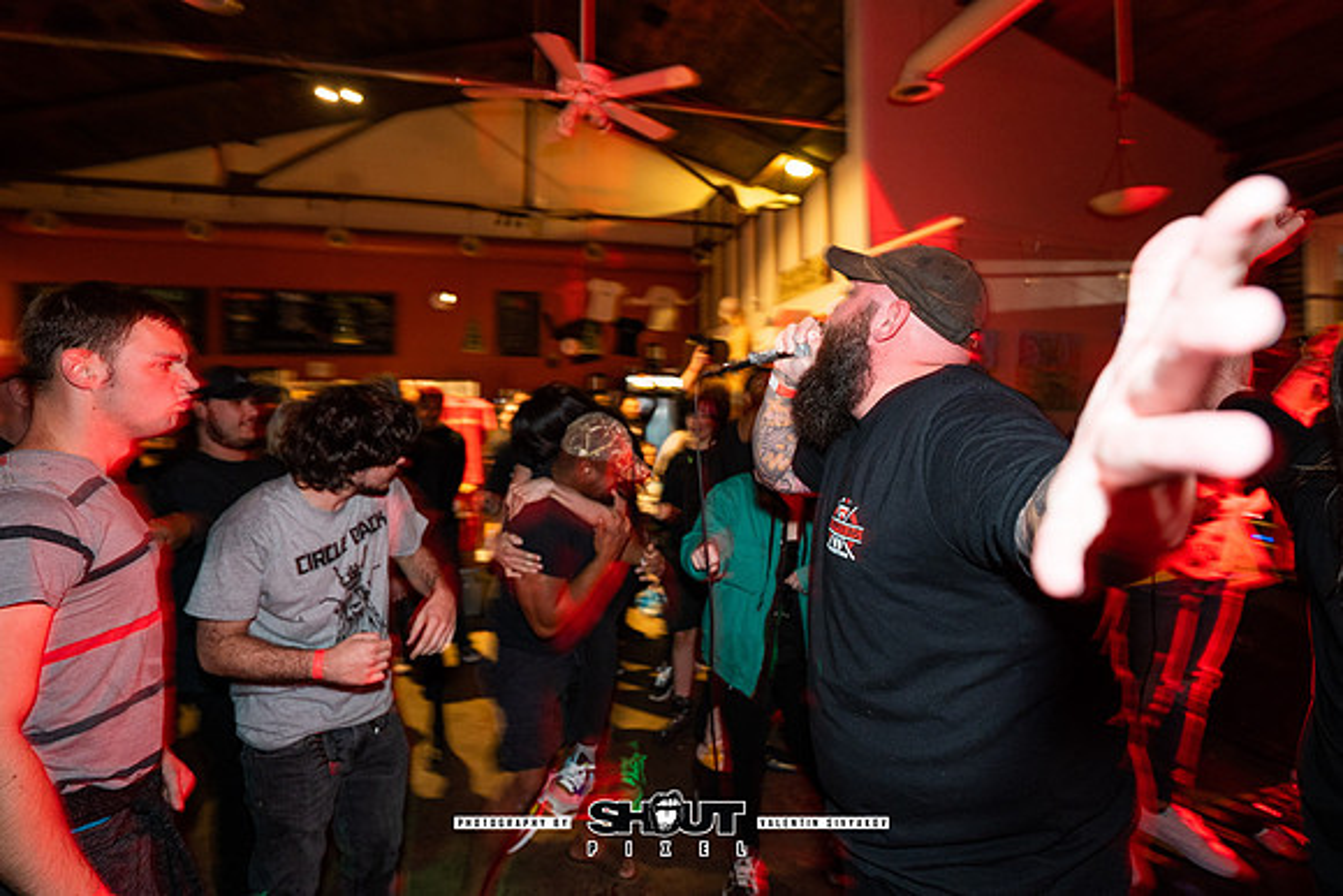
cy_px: 385
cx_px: 679
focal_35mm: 16
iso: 800
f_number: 2.8
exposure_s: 1/13
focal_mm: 14
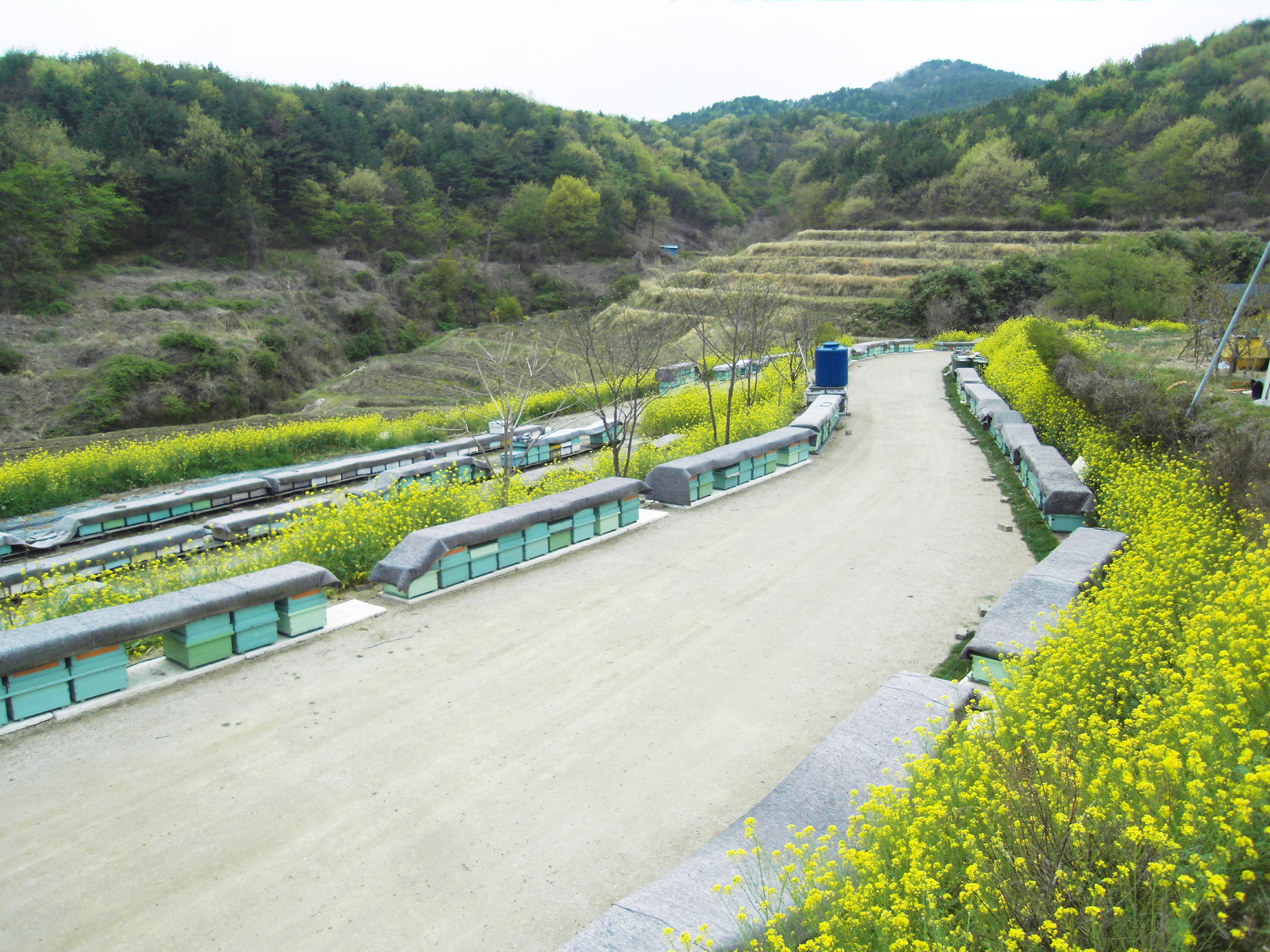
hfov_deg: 71.6
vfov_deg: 56.8
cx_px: 635
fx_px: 881
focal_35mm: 24
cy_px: 476
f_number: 7.3
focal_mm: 4.3
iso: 80
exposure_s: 1/200
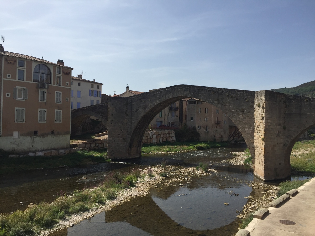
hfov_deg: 61.7
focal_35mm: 29
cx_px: 158
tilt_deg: +2.2
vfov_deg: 48.2
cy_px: 118
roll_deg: -1.7
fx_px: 264
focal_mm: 4.15
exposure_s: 1/2639
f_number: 2.2
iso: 32
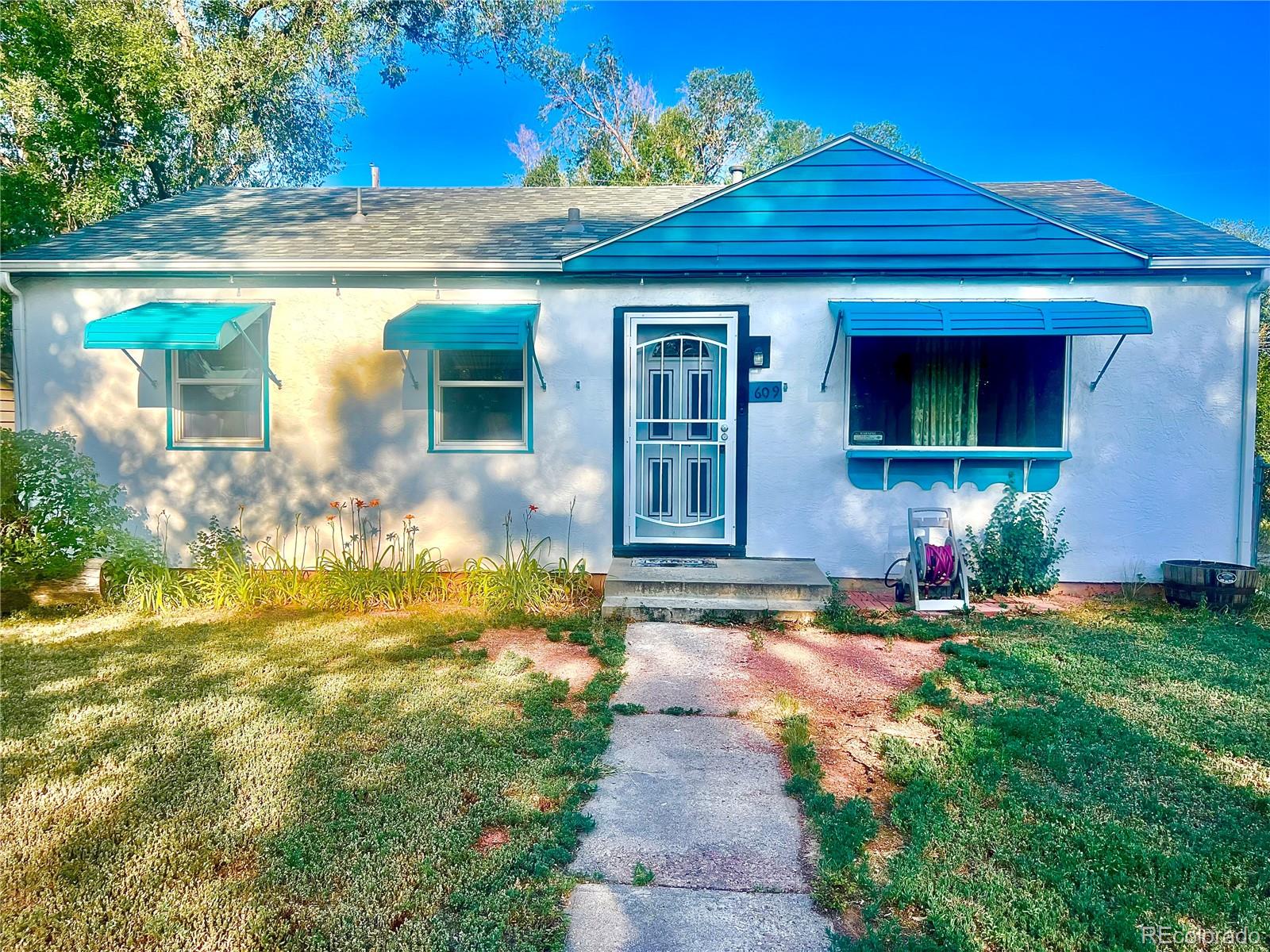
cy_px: 476
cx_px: 635
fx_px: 954
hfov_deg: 67.3
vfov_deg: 53.1
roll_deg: -0.7
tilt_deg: -3.8
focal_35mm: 26
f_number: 1.5
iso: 50
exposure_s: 1/2123
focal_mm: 5.7
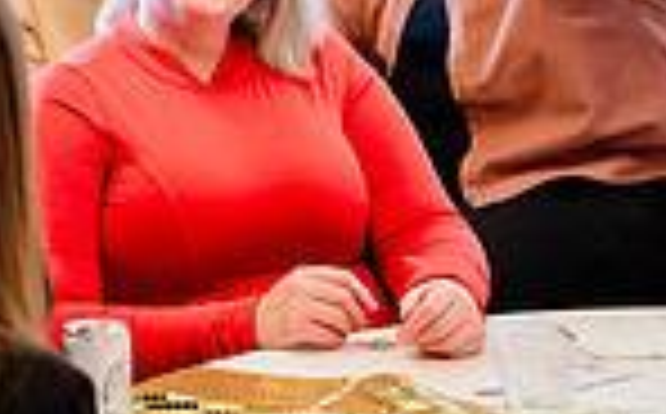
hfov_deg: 11.6
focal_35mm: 176
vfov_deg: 7.4
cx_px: -200
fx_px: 3190
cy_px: -119
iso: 5000
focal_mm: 42
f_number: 2.8
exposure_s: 1/60
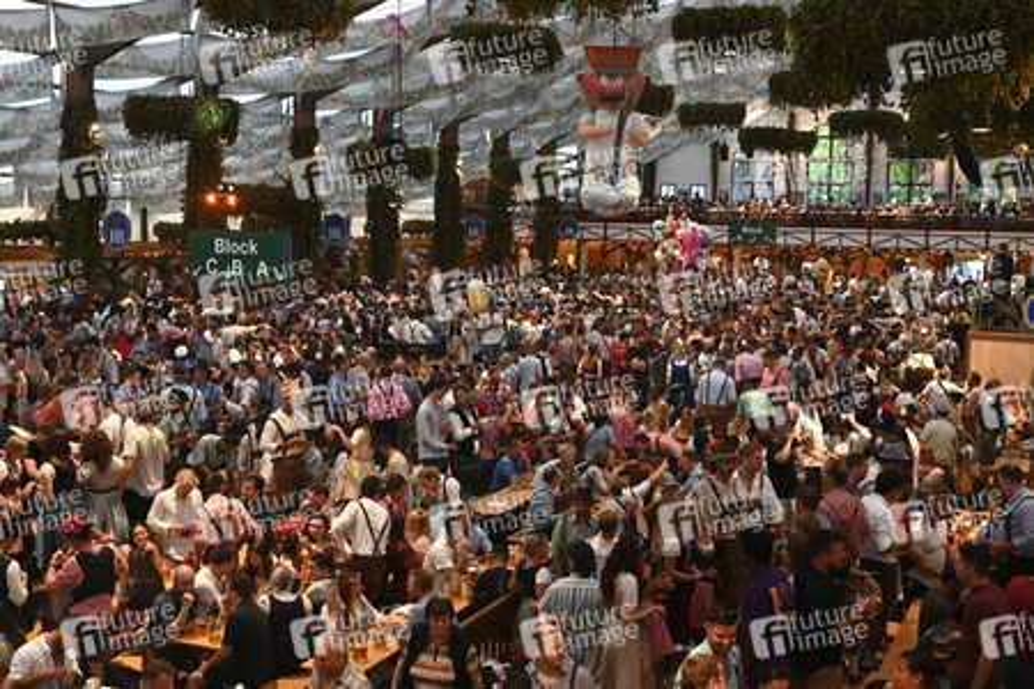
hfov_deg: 46.4
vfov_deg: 31.9
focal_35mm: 42
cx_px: 517
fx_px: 1206
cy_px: 344
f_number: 6.3
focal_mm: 28
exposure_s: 1/160
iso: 4000
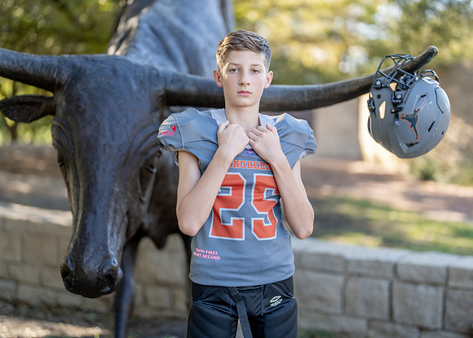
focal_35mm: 52
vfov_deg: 27.0
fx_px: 704
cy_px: 169
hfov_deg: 37.1
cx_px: 253
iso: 100
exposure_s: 1/1000
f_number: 1.2
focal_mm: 50
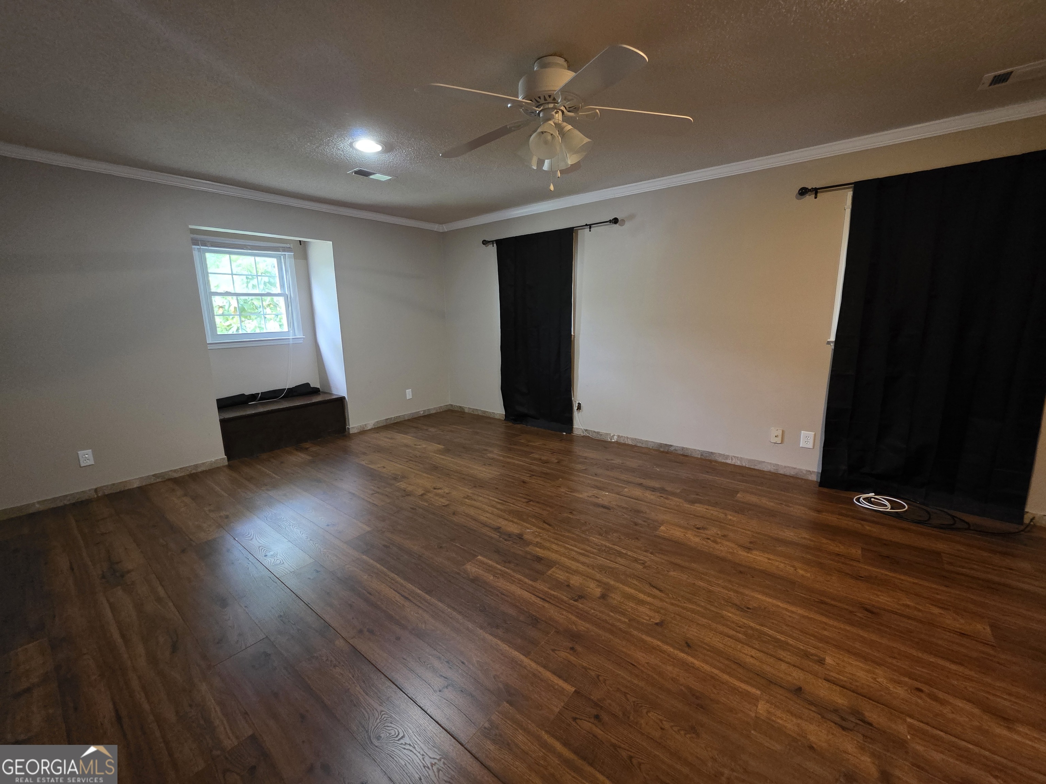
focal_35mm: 13
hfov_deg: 106.2
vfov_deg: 89.9
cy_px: 392
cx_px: 523
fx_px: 393
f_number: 1.9
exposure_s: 1/60
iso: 1000
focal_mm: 2.2
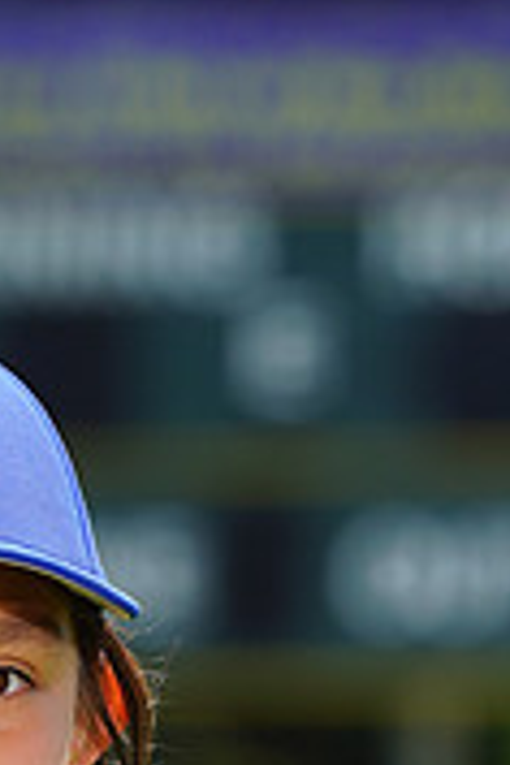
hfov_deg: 1.5
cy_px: 1189
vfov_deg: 2.2
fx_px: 20037
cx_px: -102
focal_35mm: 943
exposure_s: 1/250
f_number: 8
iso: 100
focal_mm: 288
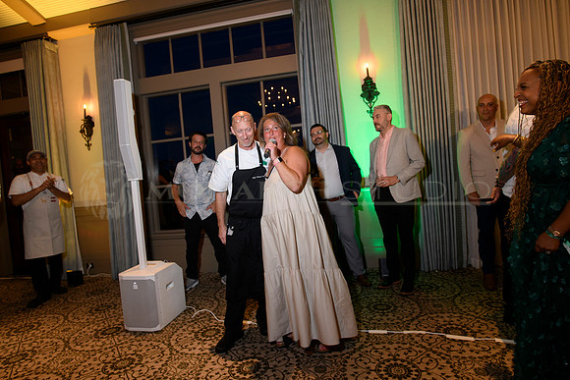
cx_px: 285
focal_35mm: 20
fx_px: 317
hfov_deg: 84.0
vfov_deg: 62.0
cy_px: 190
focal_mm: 20
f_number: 5.6
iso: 640
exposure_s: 1/40
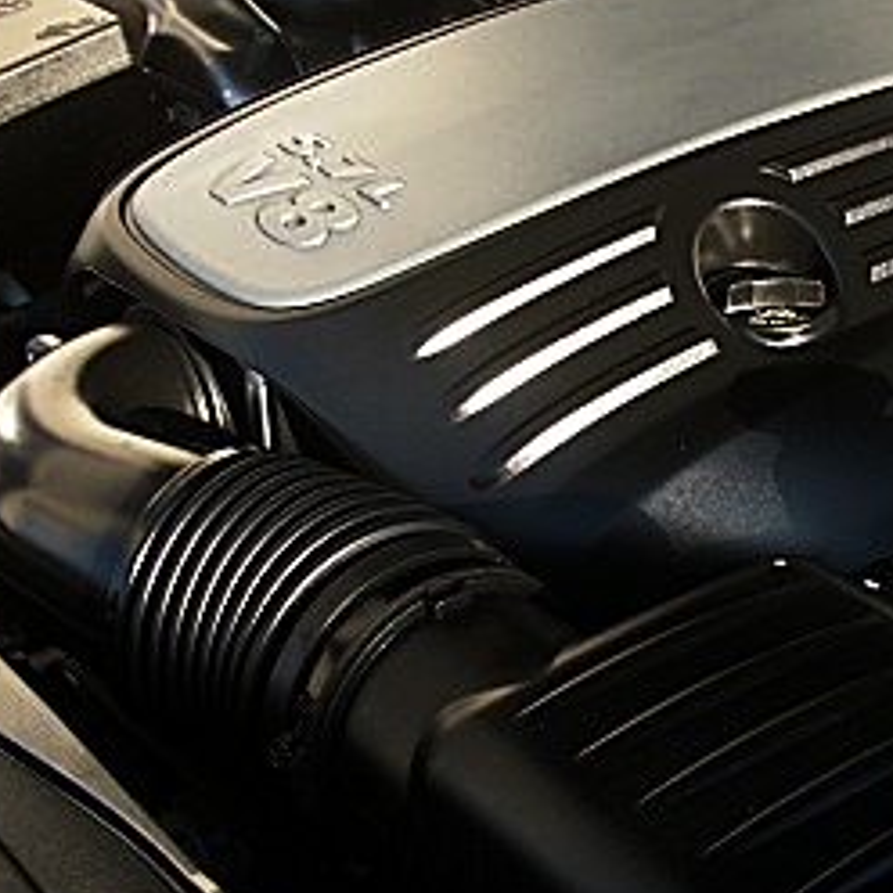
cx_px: 695
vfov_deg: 21.1
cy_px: 479
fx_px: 2393
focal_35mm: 82
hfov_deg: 20.9
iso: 50
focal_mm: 6.3
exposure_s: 1/80
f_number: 2.8
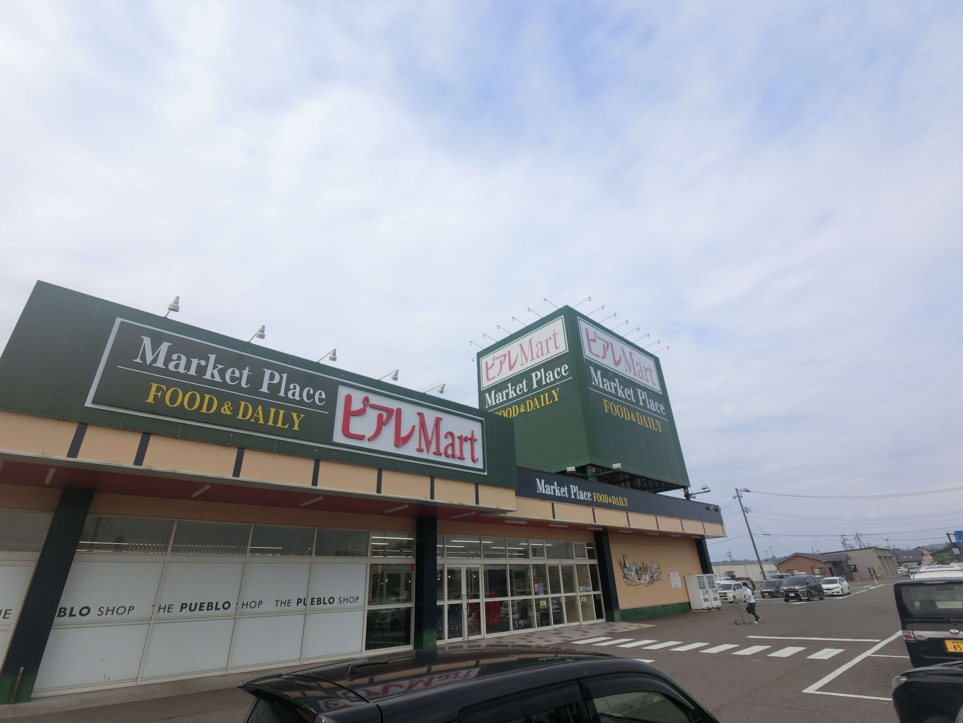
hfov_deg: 94.5
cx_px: 482
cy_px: 362
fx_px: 445
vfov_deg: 78.1
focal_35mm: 16
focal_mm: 2.87
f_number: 2.8
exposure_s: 1/1250
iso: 64
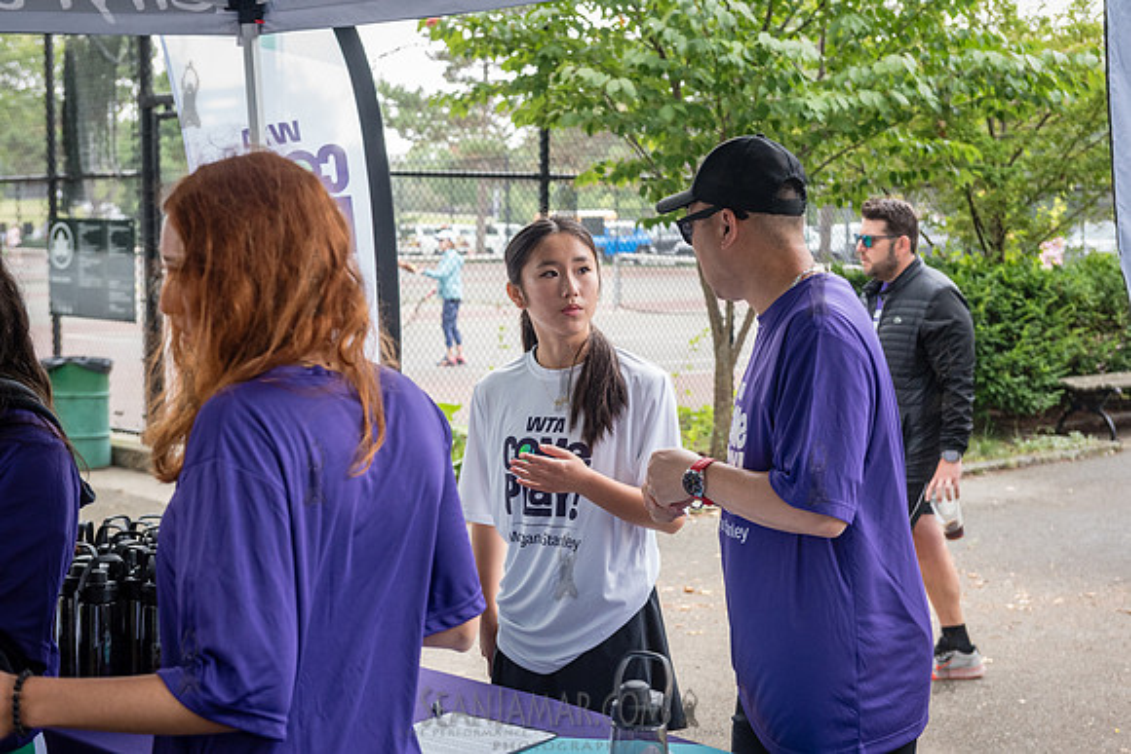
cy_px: 377
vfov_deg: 22.6
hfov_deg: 33.4
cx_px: 566
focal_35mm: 60
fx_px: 1885
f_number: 5
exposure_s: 1/200
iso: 1600
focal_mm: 60
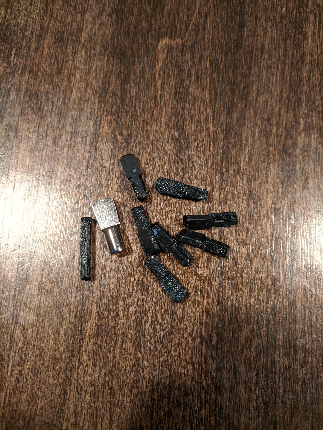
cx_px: 162
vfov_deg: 67.3
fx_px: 323
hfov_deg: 53.1
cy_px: 215
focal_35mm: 26
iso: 504
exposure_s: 1/40
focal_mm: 4.67
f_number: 2
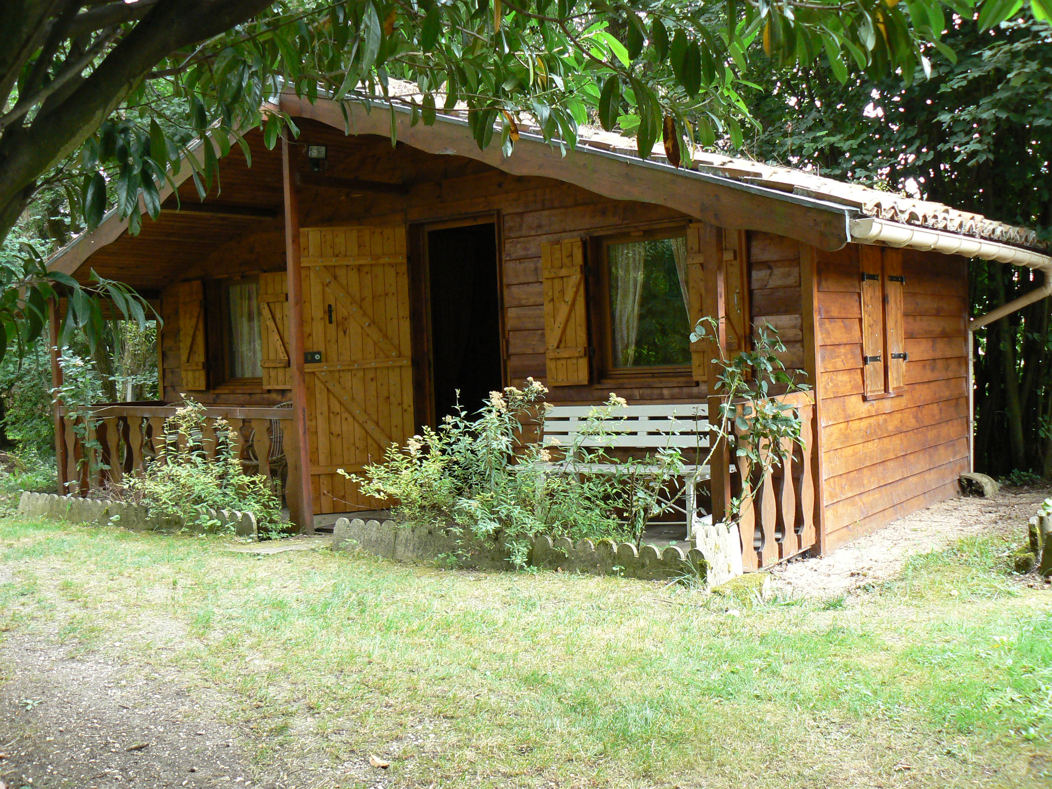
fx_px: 1094
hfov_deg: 51.4
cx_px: 526
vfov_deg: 39.7
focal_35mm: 36
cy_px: 394
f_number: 2.8
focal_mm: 6
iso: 200
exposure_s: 1/60
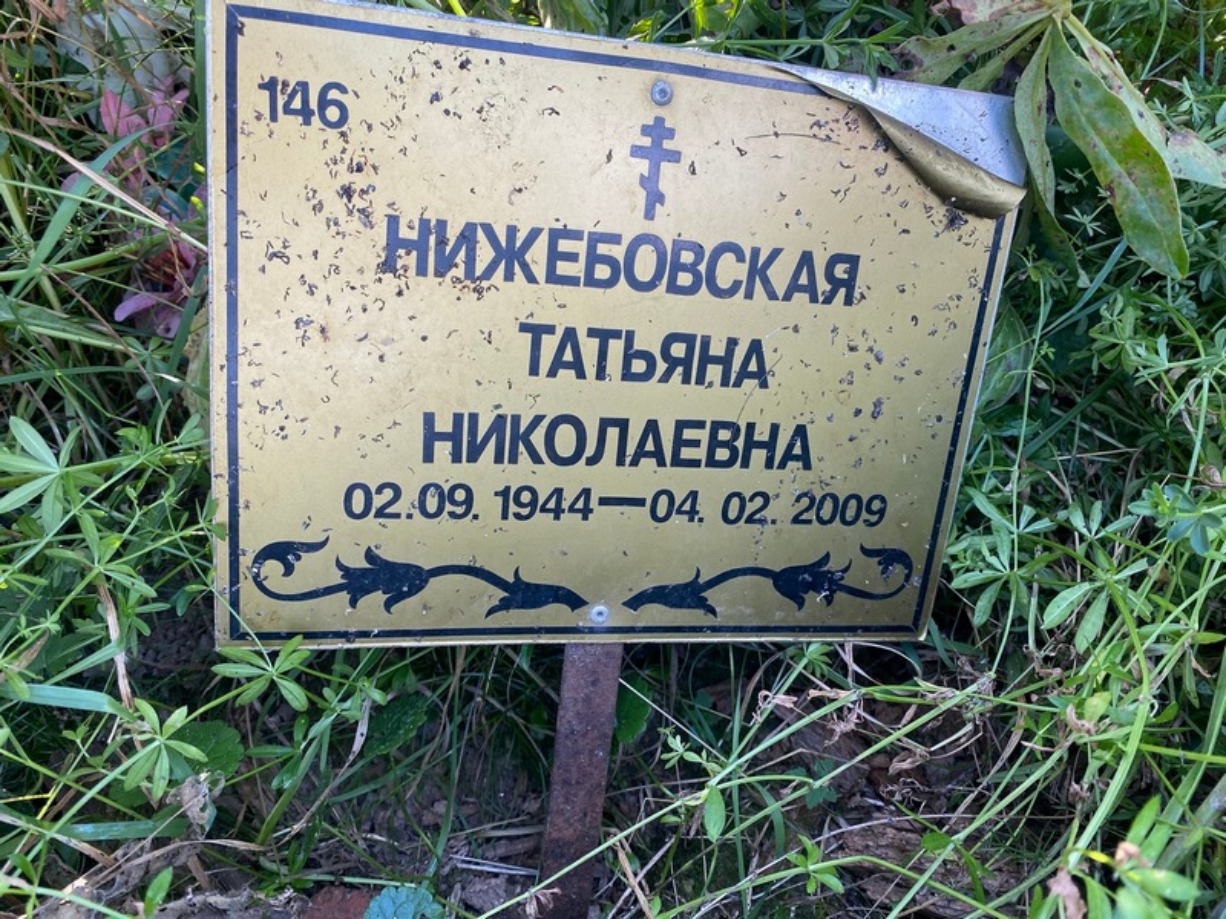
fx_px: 921
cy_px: 460
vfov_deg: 53.1
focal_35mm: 26
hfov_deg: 67.3
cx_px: 613
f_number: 1.8
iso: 80
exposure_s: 1/121
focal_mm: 4.25
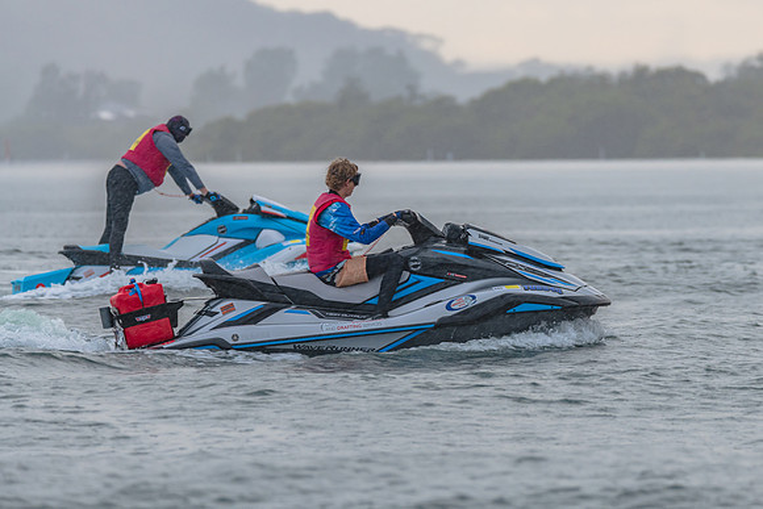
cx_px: 429
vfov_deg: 3.5
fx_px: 8388
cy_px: 247
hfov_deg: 5.2
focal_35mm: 396
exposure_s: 1/500
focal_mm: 350
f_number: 6
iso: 800
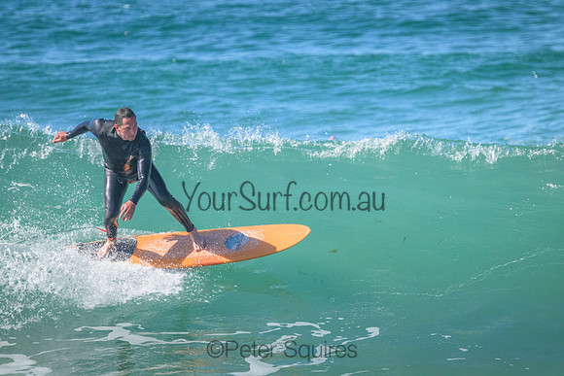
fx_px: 10342
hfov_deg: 3.1
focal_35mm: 660
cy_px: 188
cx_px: 282
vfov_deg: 2.1
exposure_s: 1/2000
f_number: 11
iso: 5000
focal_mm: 660
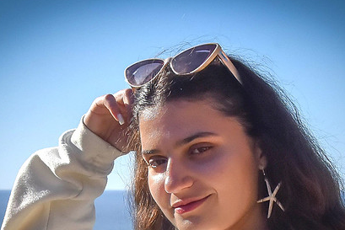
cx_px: 179
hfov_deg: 29.6
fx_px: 652
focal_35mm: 68
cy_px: 157
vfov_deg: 20.0
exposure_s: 1/4000
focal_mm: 48
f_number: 10
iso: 1250
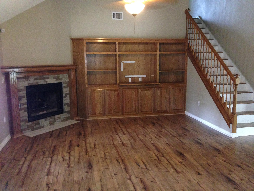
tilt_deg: -9.0
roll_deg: +0.9
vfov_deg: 42.9
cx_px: 127
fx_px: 242
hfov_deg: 55.4
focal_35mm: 33
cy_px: 96
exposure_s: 1/16
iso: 500
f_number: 2.4
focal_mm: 4.12
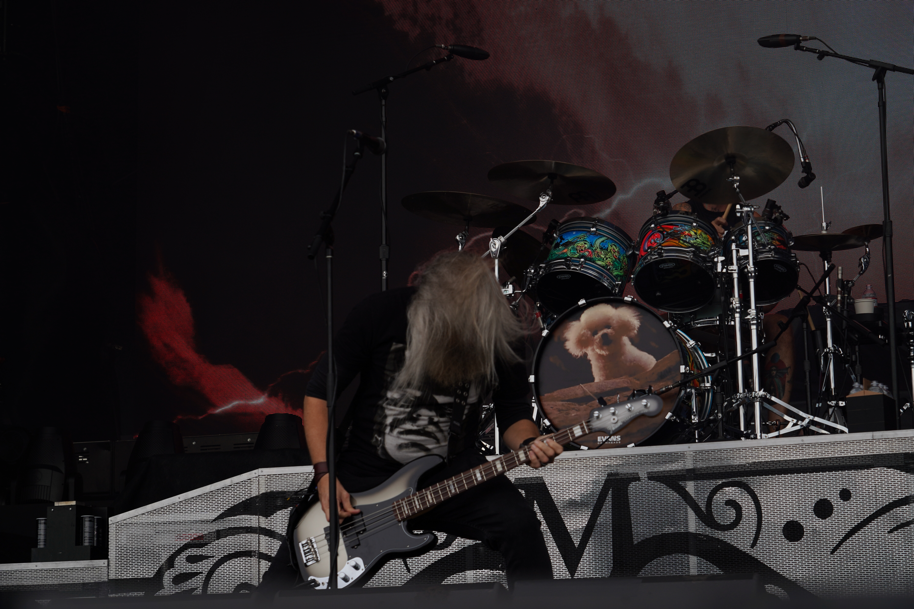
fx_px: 2209
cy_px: 304
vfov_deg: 15.7
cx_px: 457
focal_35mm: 87
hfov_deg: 23.4
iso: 100
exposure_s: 1/250
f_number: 8
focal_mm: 87
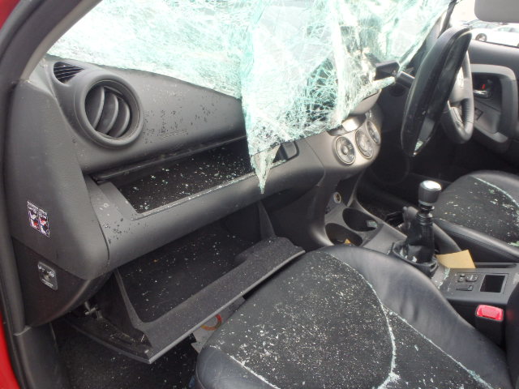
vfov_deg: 49.7
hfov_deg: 63.4
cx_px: 260
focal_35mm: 28
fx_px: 420
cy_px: 194
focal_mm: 5
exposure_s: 1/60
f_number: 3.9
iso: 125
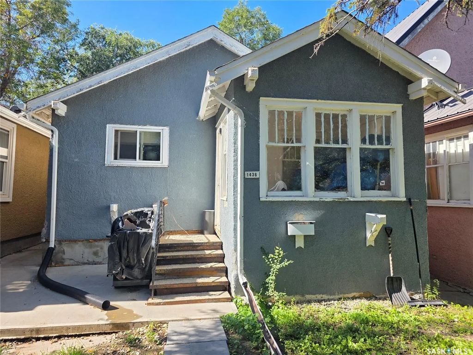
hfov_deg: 73.9
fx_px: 314
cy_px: 178
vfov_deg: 58.9
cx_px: 236
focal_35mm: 23
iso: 80
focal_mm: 6.3
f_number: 1.7
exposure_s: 1/2054
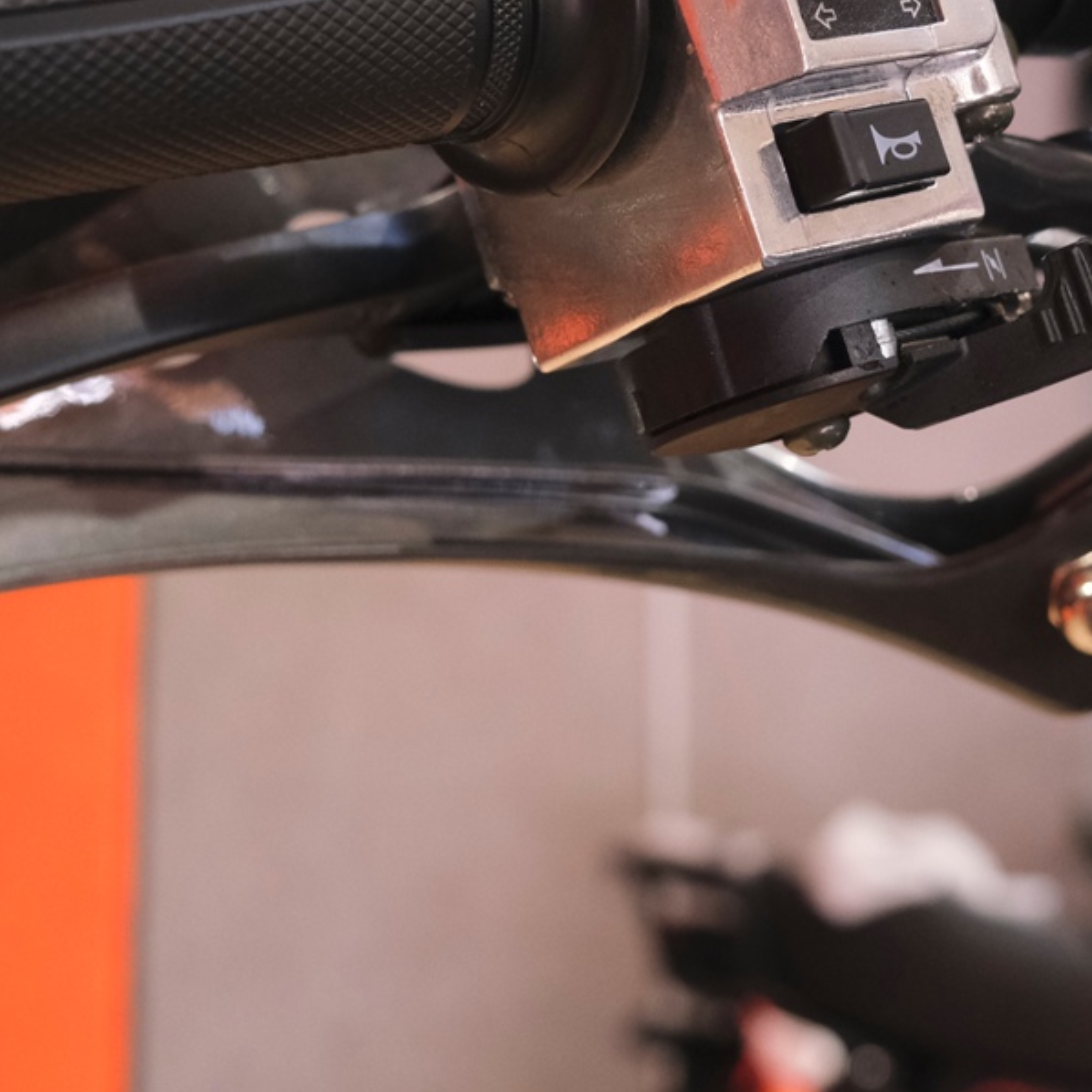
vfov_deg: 22.8
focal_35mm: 75
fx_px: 2677
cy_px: 246
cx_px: 614
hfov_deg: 23.0
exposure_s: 1/100
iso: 2000
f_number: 4
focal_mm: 22.3
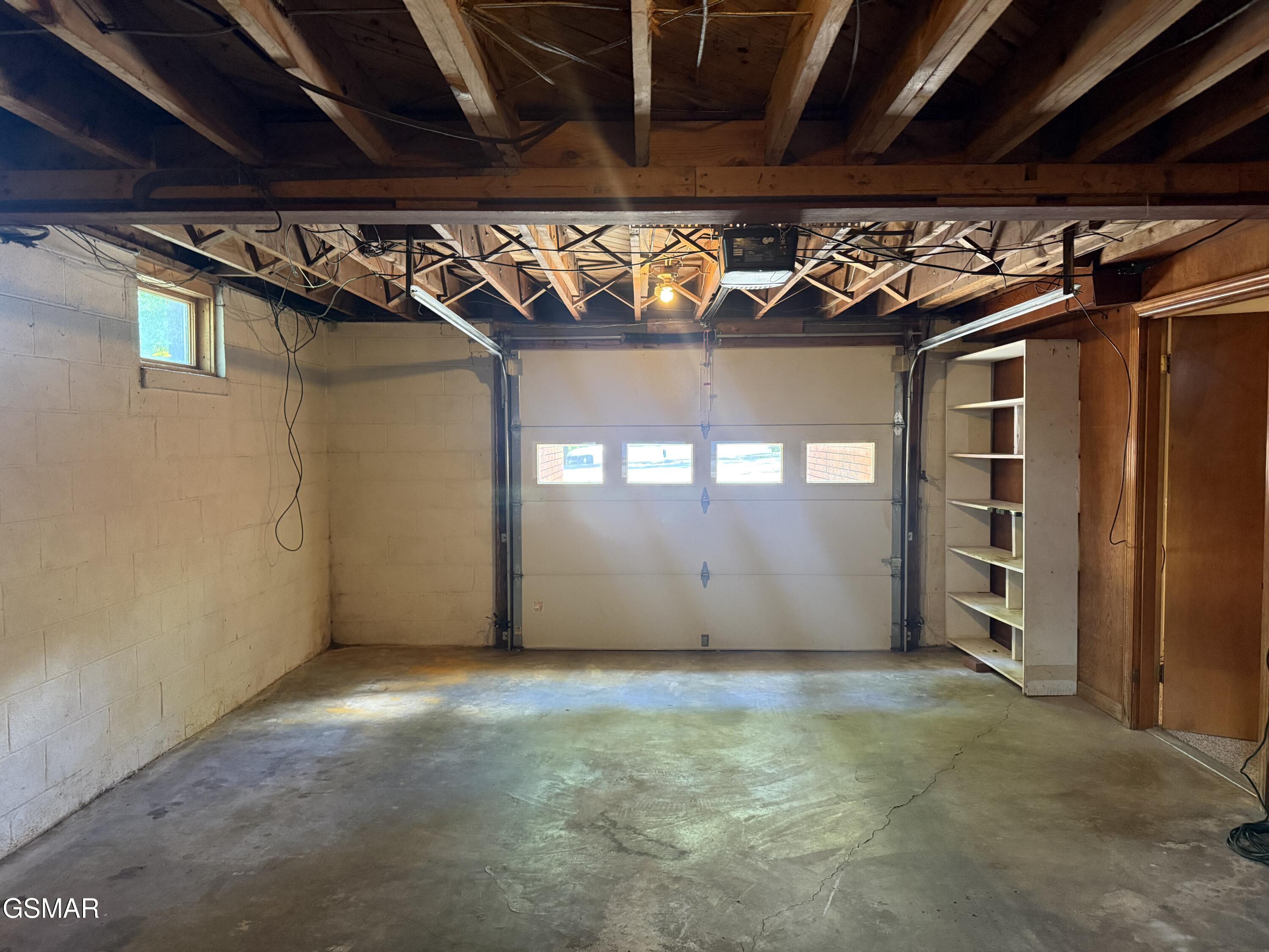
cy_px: 476
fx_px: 880
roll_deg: -1.0
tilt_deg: -1.9
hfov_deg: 71.6
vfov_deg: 56.8
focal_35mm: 24
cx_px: 634
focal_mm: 6.76
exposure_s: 1/60
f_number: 1.78
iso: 640
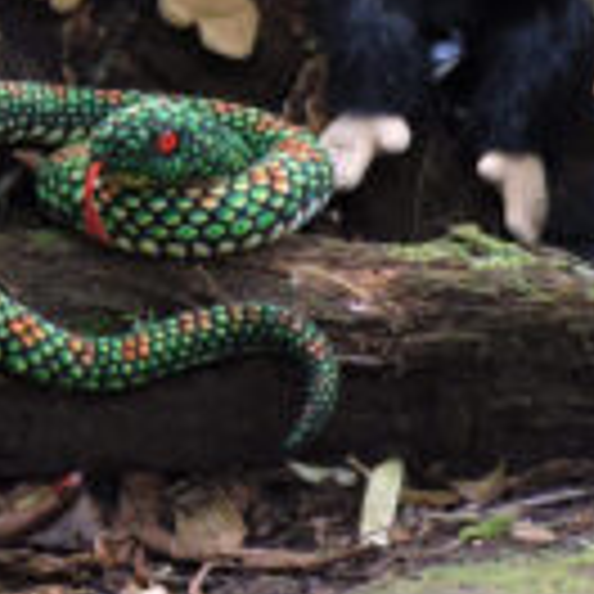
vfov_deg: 10.7
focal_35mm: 154
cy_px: -414
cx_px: -369
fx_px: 2990
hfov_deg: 10.8
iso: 360
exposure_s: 1/30
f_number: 3.1
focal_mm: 5.4
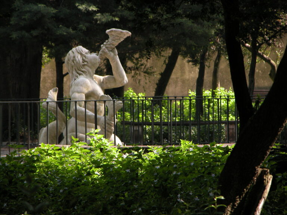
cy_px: 108
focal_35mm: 276
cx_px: 144
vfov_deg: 5.4
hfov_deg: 7.2
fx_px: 2288
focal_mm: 71.2
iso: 100
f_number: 4.2
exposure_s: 1/112
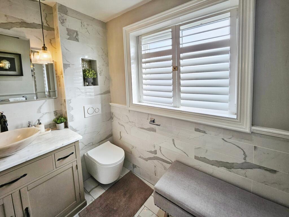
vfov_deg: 89.9
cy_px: 108
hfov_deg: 106.2
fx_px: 109
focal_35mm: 13
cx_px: 144
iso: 32
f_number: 2.2
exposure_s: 1/50
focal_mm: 1.7
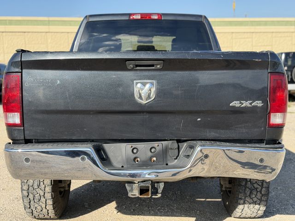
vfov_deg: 30.3
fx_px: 409
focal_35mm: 48
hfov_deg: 39.7
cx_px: 148
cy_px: 110
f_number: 1.78
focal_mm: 6.76
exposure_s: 1/2494
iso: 80
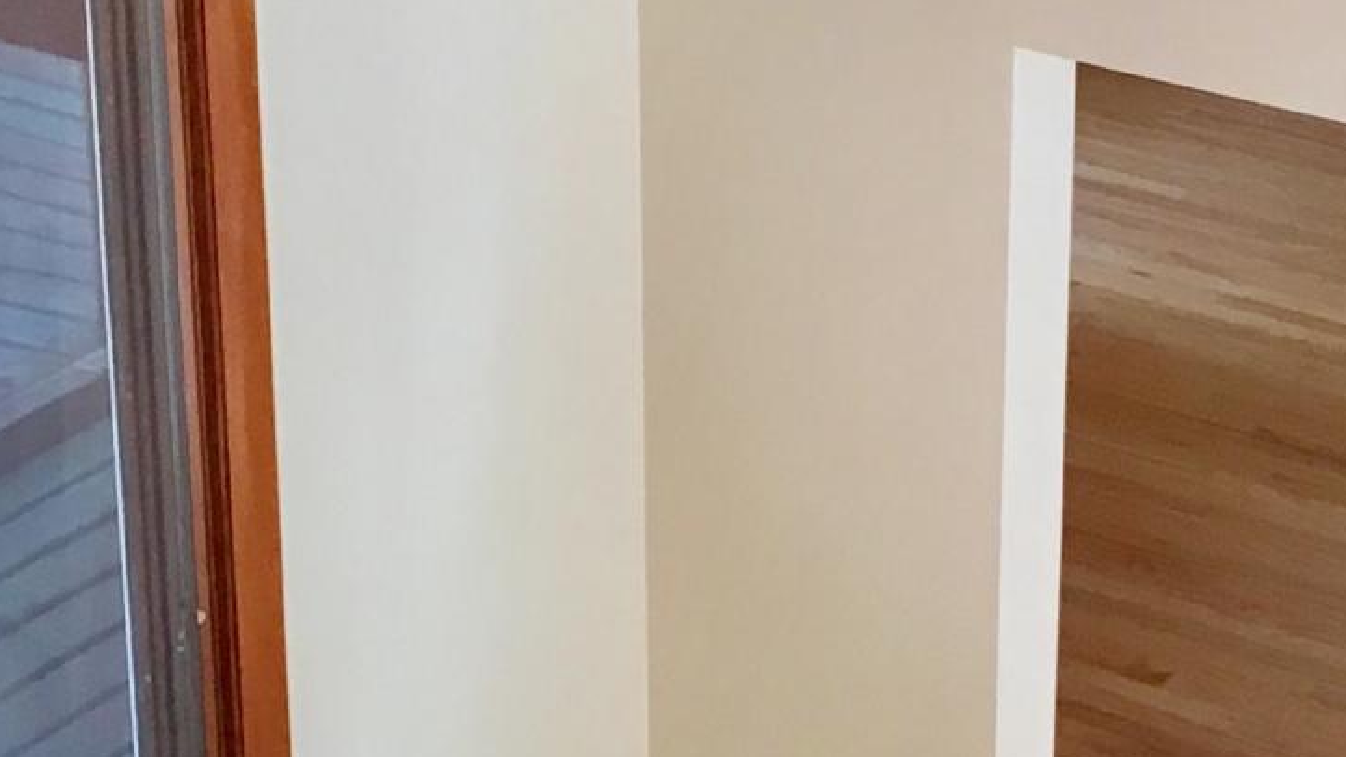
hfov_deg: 16.3
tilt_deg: -24.3
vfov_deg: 9.3
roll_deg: +0.9
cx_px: 400
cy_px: 361
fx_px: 4675
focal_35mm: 131
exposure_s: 1/30
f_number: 2.2
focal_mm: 4.15
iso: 32
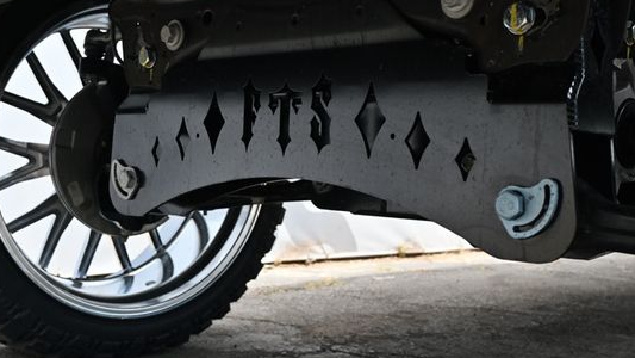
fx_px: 825
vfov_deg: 24.4
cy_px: 187
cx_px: 369
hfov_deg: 42.0
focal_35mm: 49
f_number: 4.5
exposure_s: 1/250
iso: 280
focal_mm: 26
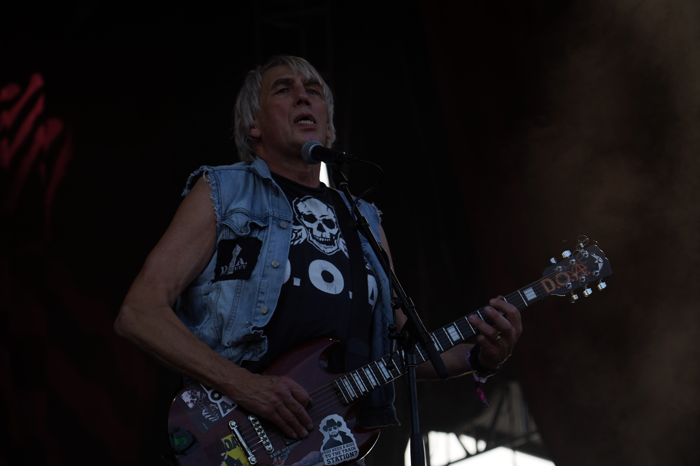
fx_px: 2042
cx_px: 350
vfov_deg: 13.0
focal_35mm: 105
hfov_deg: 19.5
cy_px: 233
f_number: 5.6
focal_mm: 105
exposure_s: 1/400
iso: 100
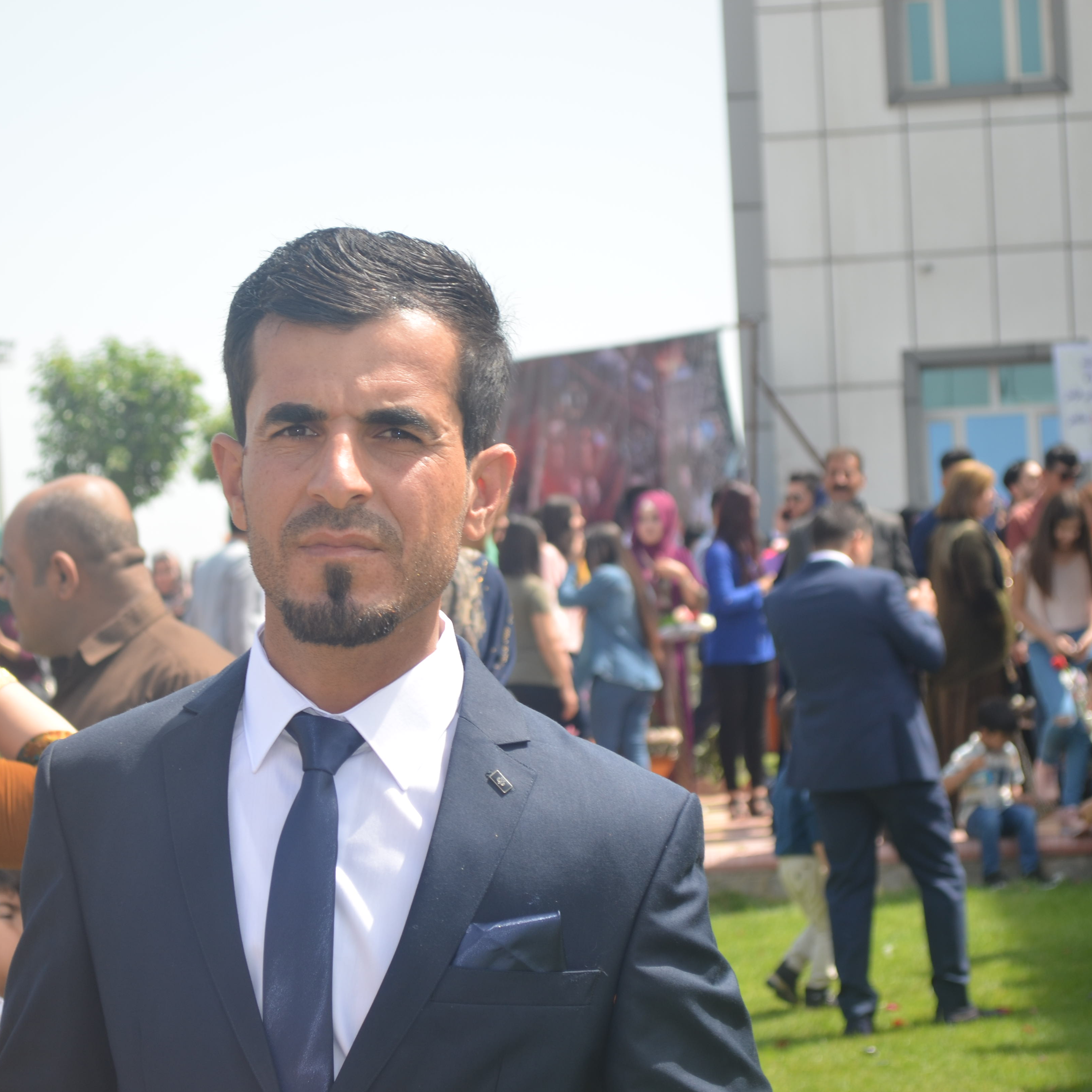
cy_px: 542
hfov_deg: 16.3
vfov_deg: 16.3
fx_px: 3806
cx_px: 397
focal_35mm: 107
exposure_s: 1/160
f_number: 5.6
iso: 100
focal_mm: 55
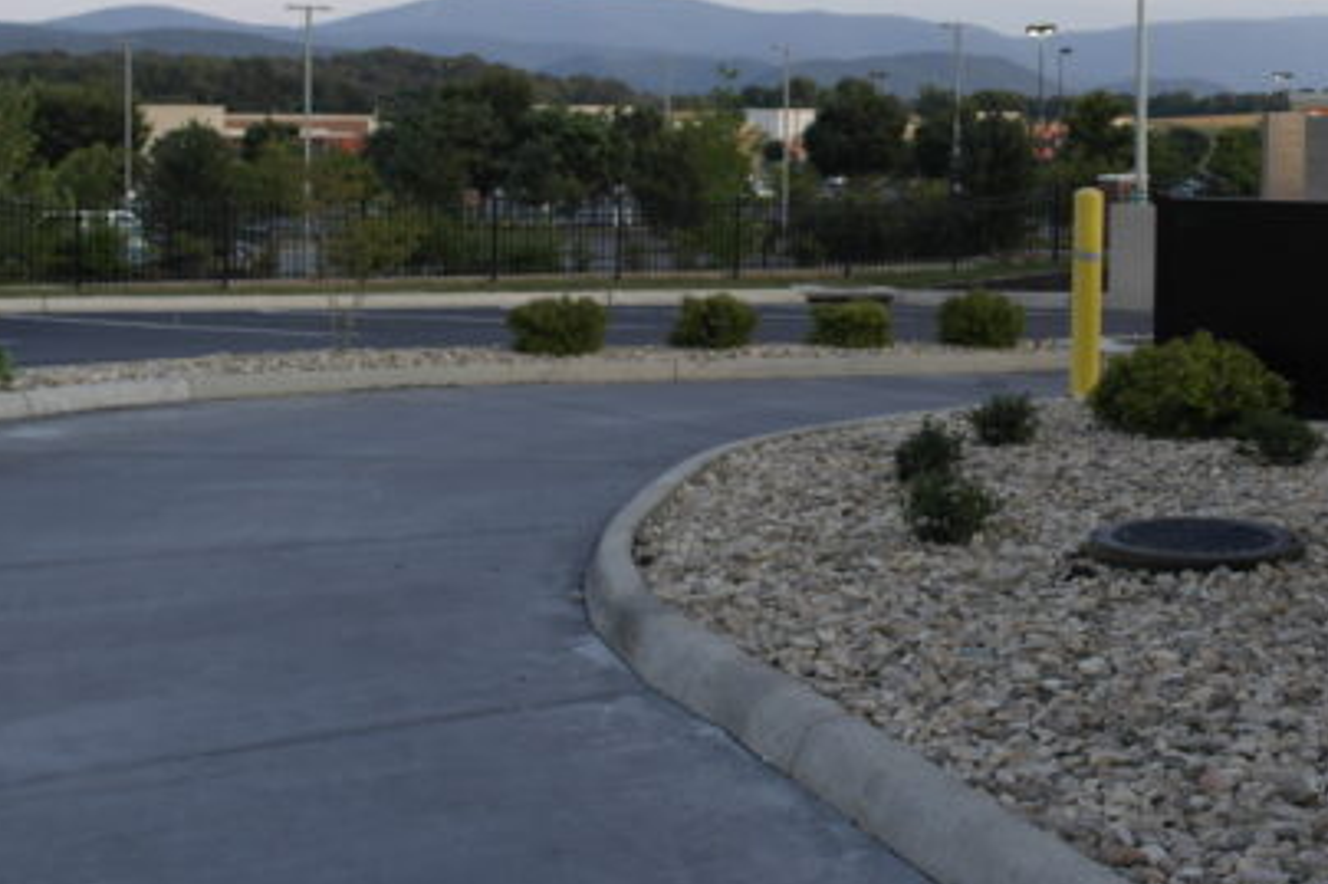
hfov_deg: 34.2
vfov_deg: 23.3
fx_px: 2102
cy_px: 148
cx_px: 1026
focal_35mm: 57
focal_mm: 20
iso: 100
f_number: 4.5
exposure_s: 1/125
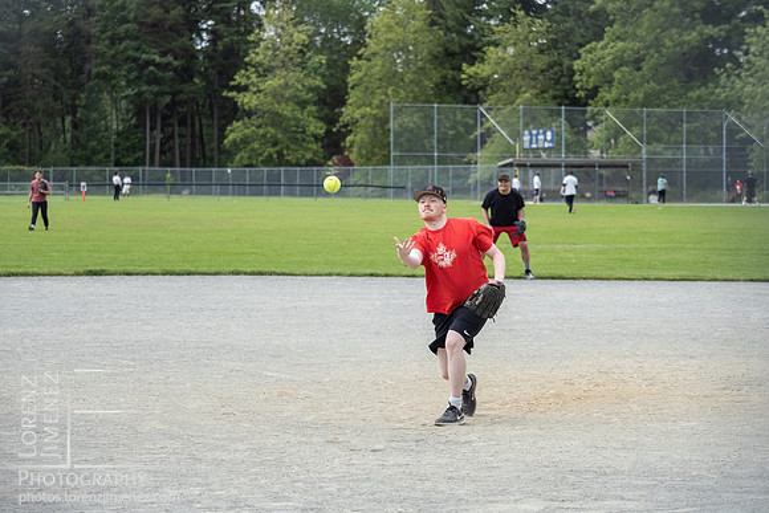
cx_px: 384
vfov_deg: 11.0
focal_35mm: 125
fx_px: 2667
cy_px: 256
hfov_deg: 16.4
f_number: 2.8
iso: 800
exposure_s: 1/1250
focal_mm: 60
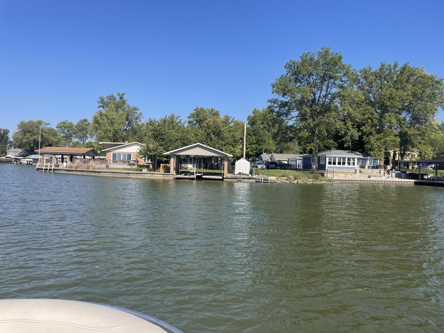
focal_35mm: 26
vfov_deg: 53.1
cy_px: 166
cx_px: 222
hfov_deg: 67.3
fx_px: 333
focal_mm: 4.2
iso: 32
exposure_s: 1/2681
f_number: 1.6
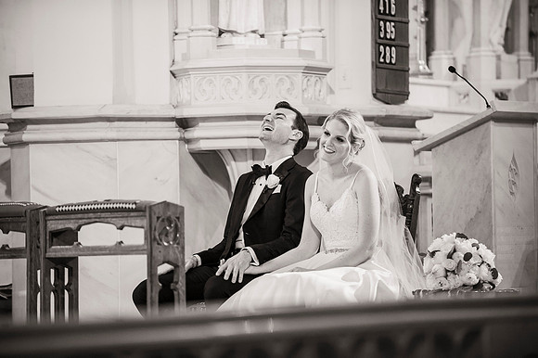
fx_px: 2987
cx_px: 269
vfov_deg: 6.9
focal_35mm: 200
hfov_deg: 10.3
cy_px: 179
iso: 1600
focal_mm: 200
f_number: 2.8
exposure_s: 1/100
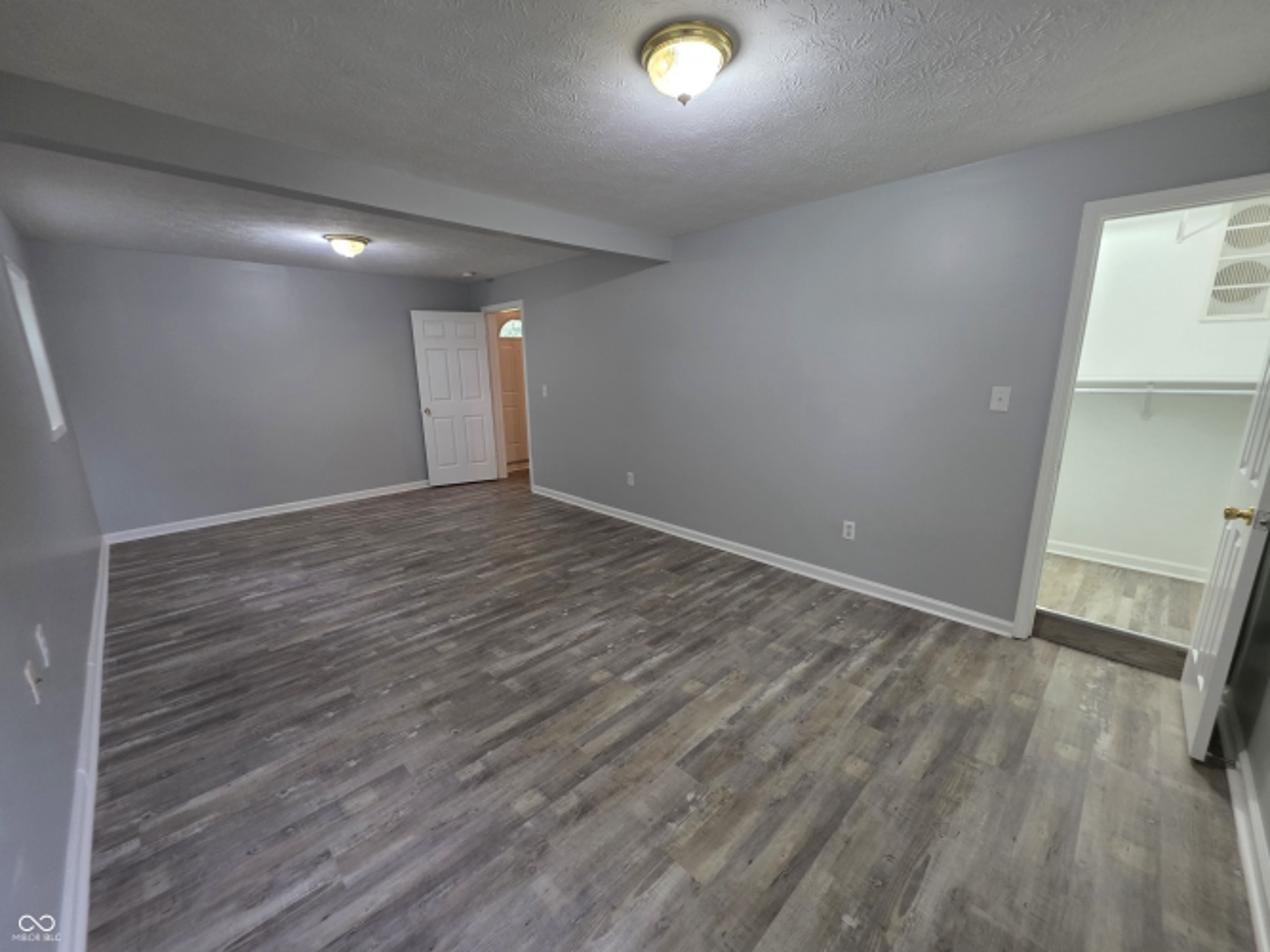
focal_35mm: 13
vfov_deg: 89.9
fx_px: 477
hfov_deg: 106.2
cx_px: 635
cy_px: 476
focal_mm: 2.2
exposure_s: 1/60
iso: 160
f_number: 1.9
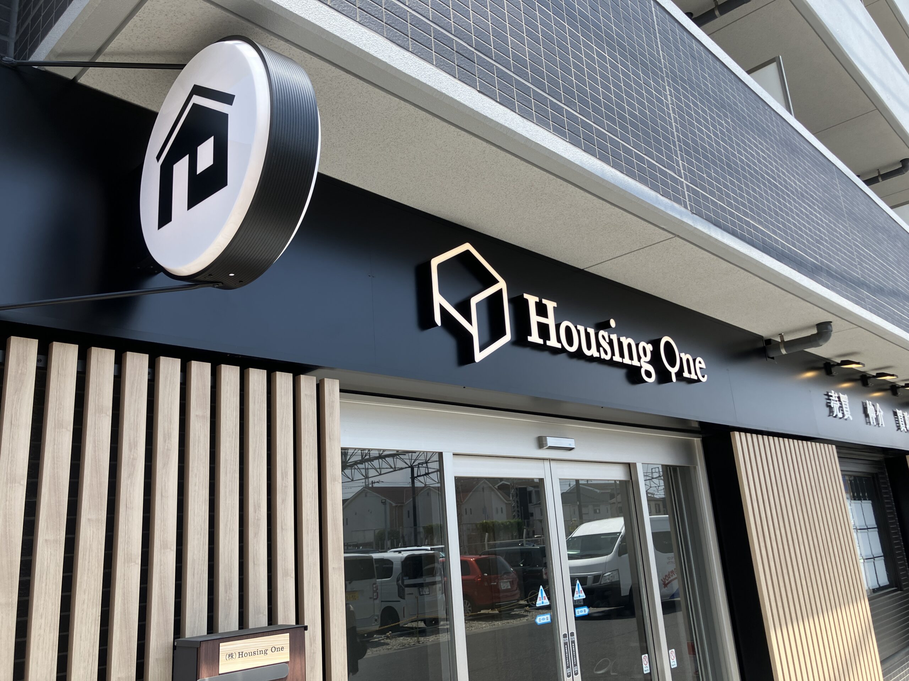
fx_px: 735
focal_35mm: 28
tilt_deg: +15.6
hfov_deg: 63.4
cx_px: 454
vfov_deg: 49.7
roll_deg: +4.7
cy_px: 340
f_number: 1.8
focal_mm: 3.99
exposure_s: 1/648
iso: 32
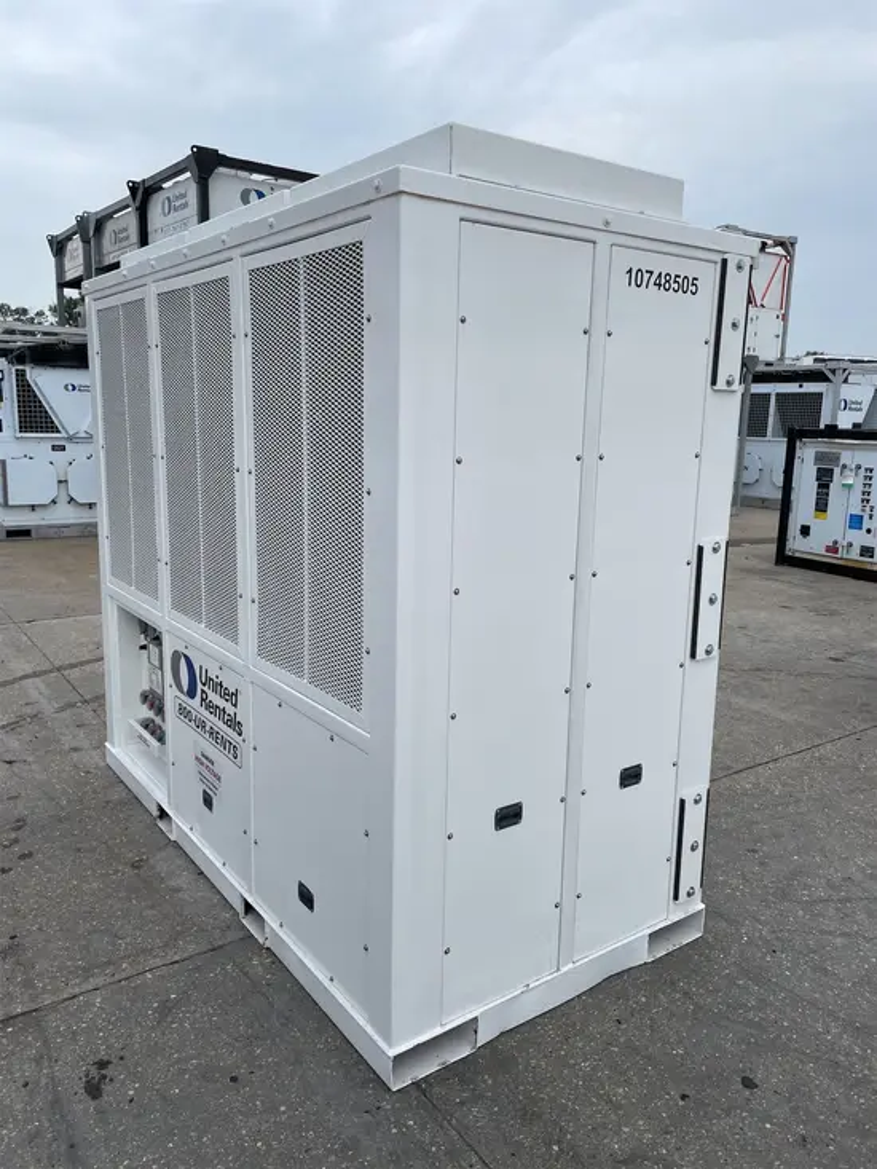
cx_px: 438
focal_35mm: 26
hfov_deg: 53.1
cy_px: 584
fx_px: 878
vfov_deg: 67.3
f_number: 1.6
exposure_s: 1/666
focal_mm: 4.2
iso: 32
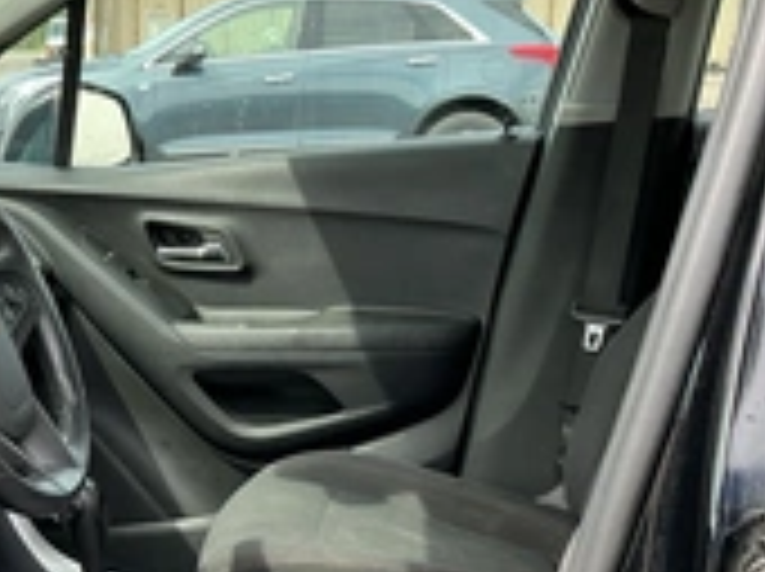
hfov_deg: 28.5
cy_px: 577
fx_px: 1457
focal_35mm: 66
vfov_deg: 21.4
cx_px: 108
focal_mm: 3
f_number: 1.8
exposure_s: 1/139
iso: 20
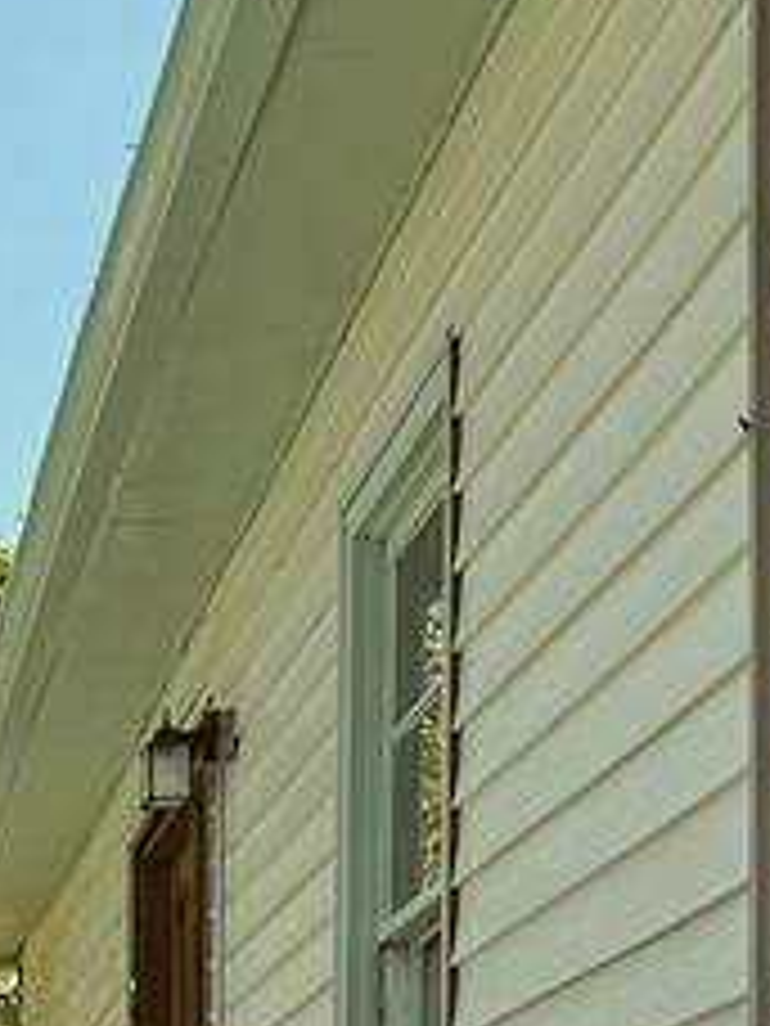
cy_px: 504
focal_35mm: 81
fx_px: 2402
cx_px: -383
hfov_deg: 16.6
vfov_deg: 24.1
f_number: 1.78
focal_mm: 6.76
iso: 80
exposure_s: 1/1855
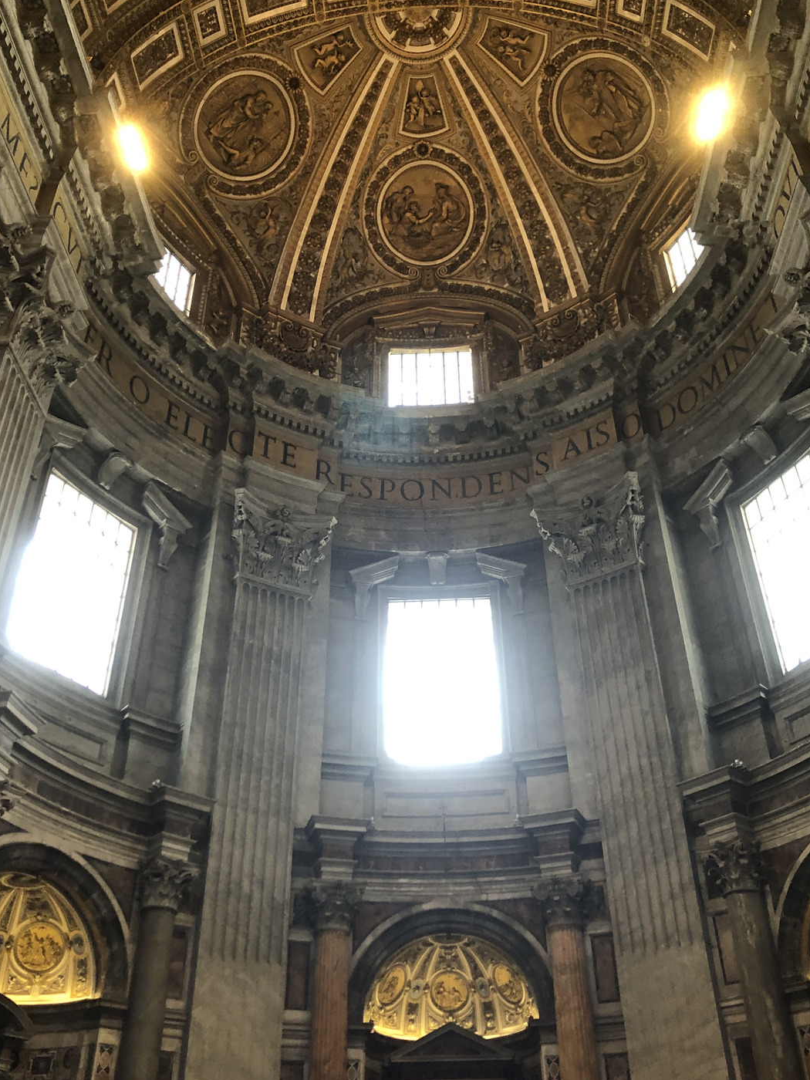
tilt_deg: +34.7
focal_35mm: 32
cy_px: 547
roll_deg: +1.6
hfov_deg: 44.1
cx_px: 423
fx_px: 998
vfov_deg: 56.8
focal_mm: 4
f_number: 1.8
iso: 100
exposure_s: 1/17
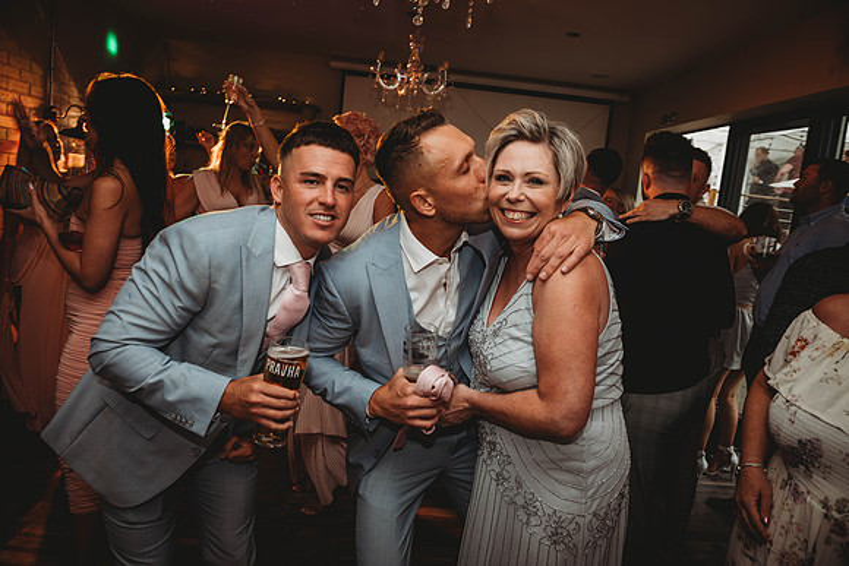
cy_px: 283
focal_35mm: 24
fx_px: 566
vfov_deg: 53.2
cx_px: 424
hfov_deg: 73.7
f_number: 4.5
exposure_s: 1/60
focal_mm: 24
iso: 400
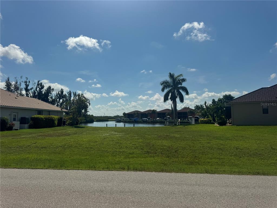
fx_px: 192
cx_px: 138
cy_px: 104
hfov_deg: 71.6
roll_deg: +0.2
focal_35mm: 24
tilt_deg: +5.1
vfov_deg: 56.8
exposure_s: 1/12346
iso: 80
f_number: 1.78
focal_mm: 6.76
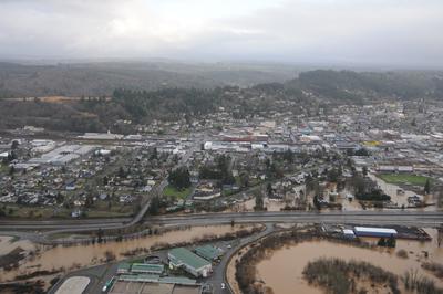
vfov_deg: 36.8
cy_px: 147
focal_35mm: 36
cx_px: 222
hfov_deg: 53.2
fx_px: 443
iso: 400
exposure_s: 1/800
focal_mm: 24
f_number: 3.8
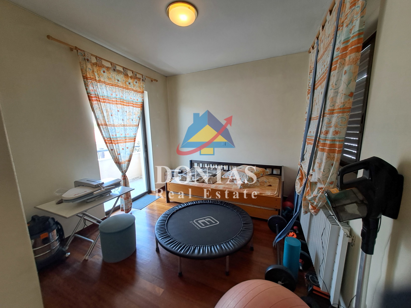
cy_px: 154
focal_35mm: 13
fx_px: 154
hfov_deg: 106.2
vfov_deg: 89.9
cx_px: 206
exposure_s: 1/50
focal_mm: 1.42
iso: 50
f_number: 2.2
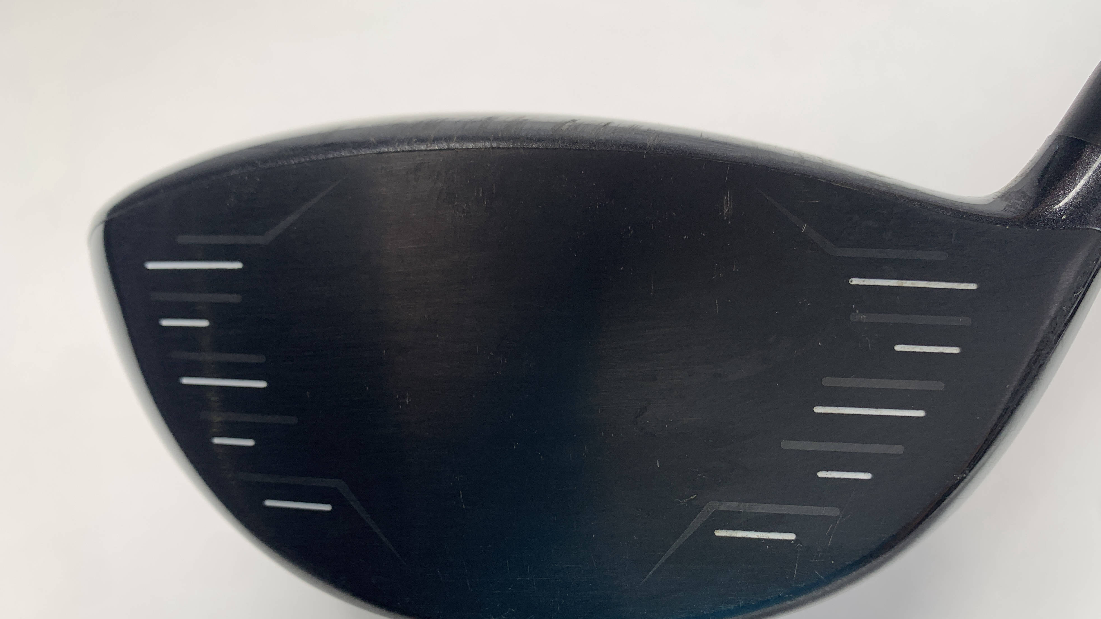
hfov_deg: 66.1
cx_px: 557
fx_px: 847
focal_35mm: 29
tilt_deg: -53.5
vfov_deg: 40.1
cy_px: 362
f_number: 1.8
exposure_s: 1/145
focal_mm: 4.25
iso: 25
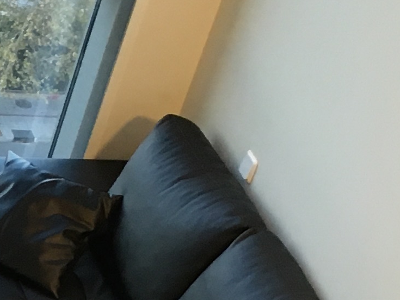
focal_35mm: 159
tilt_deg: -46.3
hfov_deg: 11.6
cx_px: -304
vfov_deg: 8.5
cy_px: 719
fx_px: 1838
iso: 100
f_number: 2.2
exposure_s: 1/33
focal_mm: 4.15
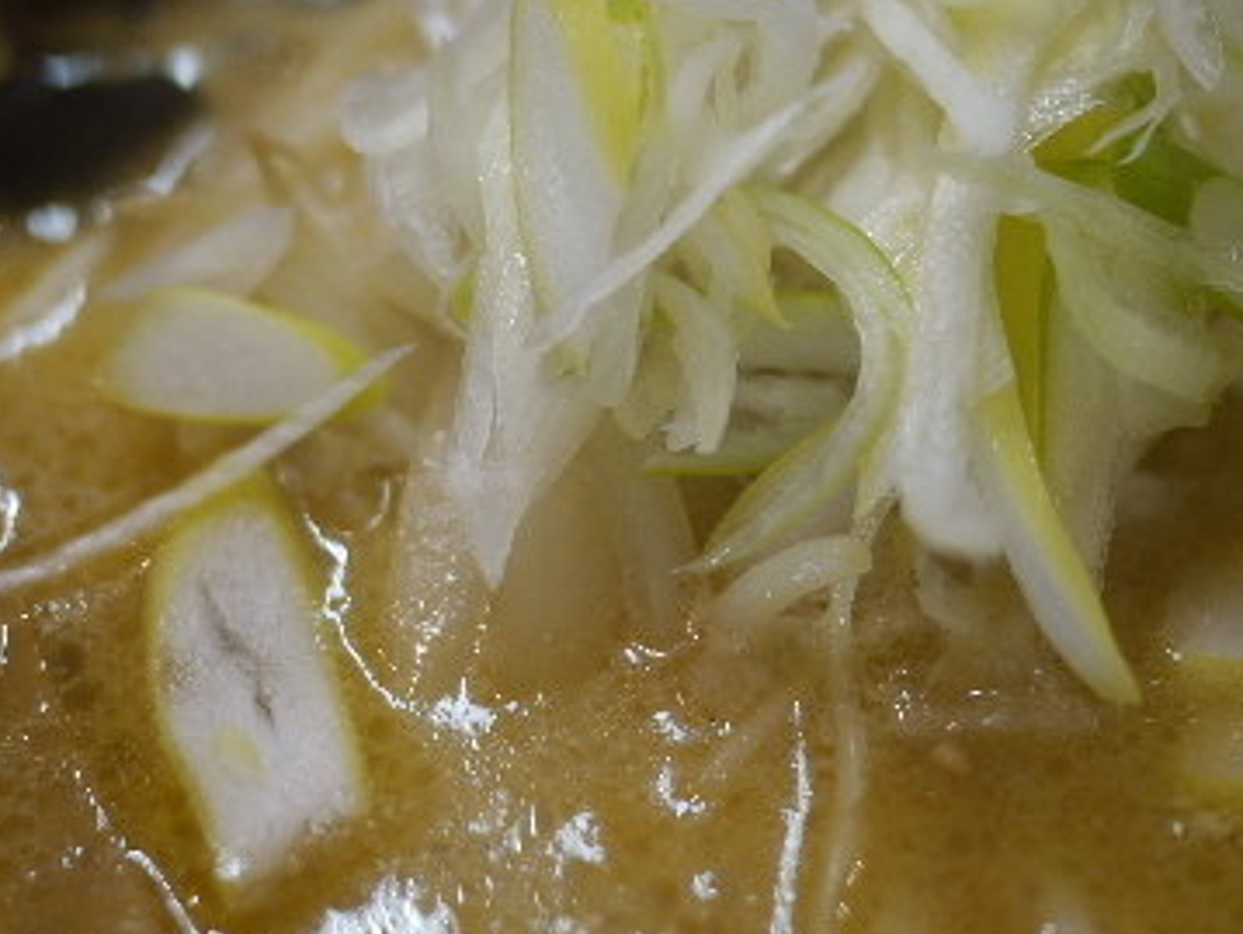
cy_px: 378
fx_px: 2407
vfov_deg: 21.9
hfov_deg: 28.9
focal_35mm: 67
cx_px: 521
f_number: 1.7
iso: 100
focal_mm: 20
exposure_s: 1/60
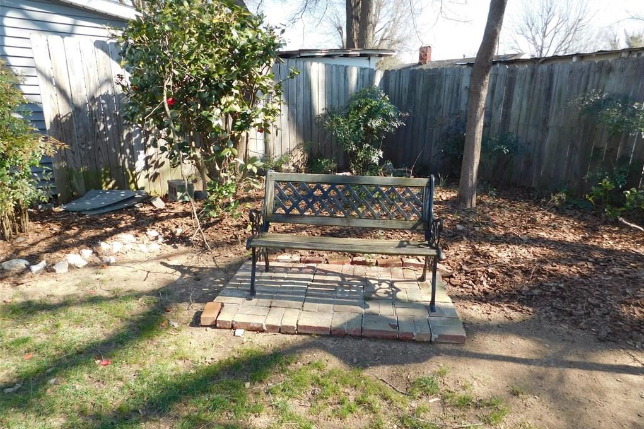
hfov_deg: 73.8
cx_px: 322
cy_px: 235
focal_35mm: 24
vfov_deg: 53.0
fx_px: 429
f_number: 3
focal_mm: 4
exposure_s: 1/320
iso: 125
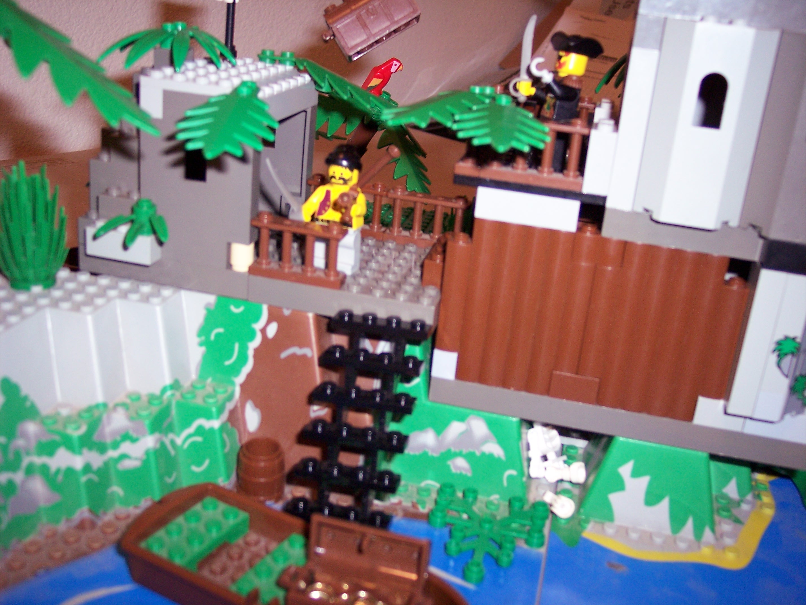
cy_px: 302
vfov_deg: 36.8
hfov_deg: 47.9
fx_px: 908
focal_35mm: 39
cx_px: 403
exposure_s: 1/60
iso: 140
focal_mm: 8
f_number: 2.8
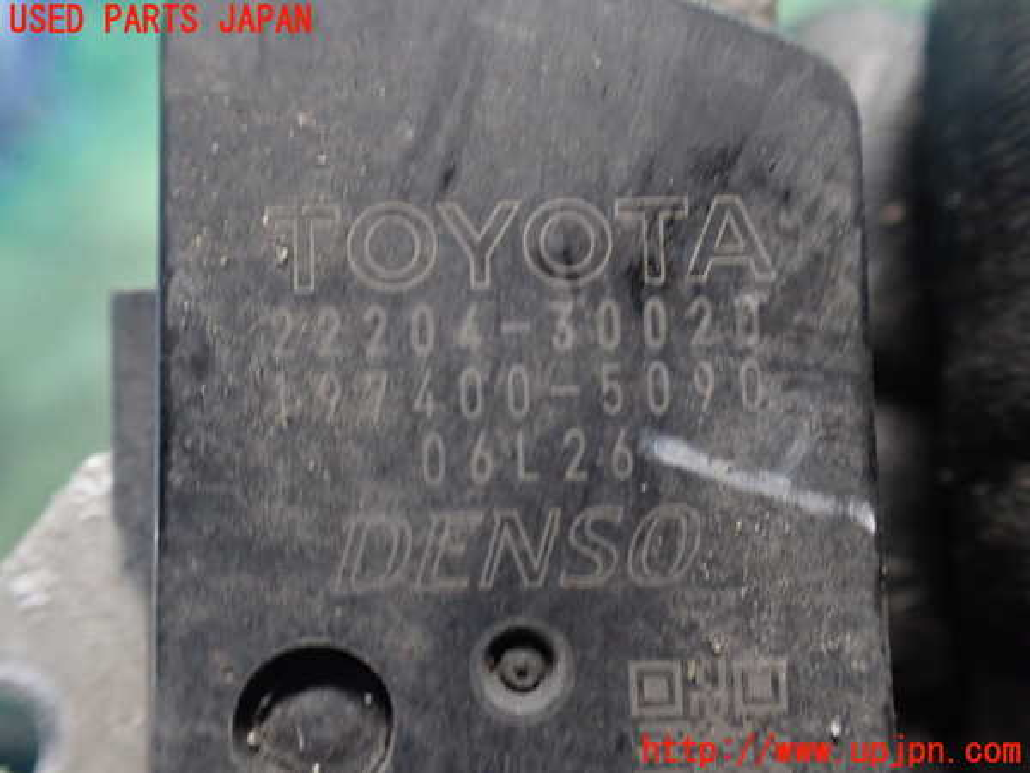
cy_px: 386
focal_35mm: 30
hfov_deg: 60.0
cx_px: 515
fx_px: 893
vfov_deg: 46.8
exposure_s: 1/30
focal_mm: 5.4
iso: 1000
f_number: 2.3
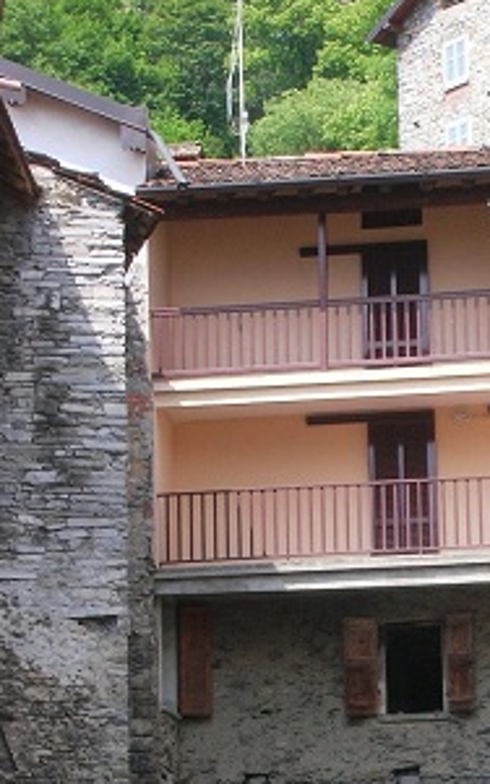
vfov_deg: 13.5
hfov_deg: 8.5
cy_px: 577
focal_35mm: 154
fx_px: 3292
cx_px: 451
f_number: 7.9
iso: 50
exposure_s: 1/52.5
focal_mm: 15.7
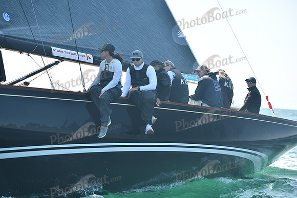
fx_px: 866
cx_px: 148
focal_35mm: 105
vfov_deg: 13.0
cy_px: 99
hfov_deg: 19.5
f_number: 3.5
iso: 320
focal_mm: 105
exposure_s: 1/640
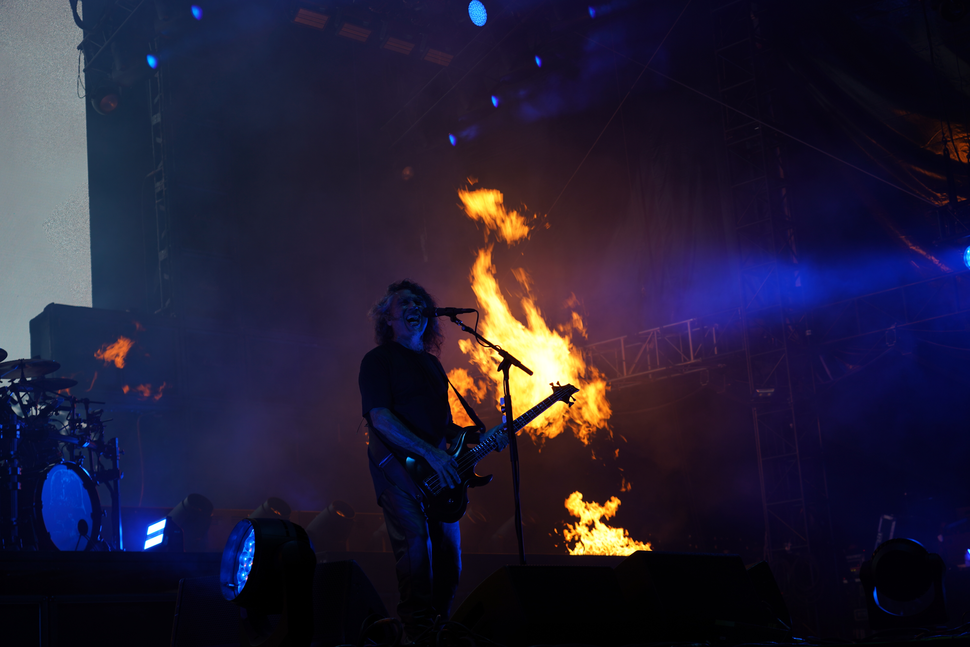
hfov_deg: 34.5
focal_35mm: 58
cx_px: 485
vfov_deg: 23.4
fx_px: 1563
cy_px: 324
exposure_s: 1/100
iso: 100
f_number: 5
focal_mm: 58
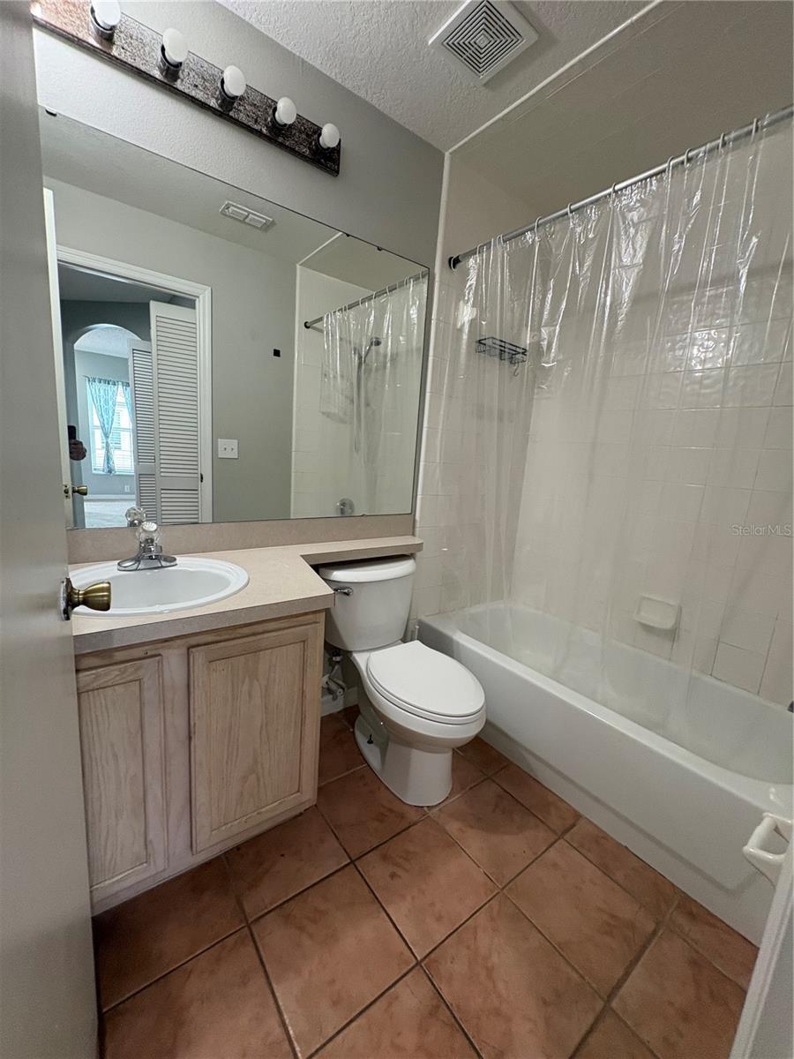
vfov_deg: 102.1
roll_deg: -3.7
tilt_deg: -9.2
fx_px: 428
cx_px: 397
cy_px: 530
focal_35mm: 14
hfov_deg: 85.7
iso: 320
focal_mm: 2.22
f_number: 2.2
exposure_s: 1/60
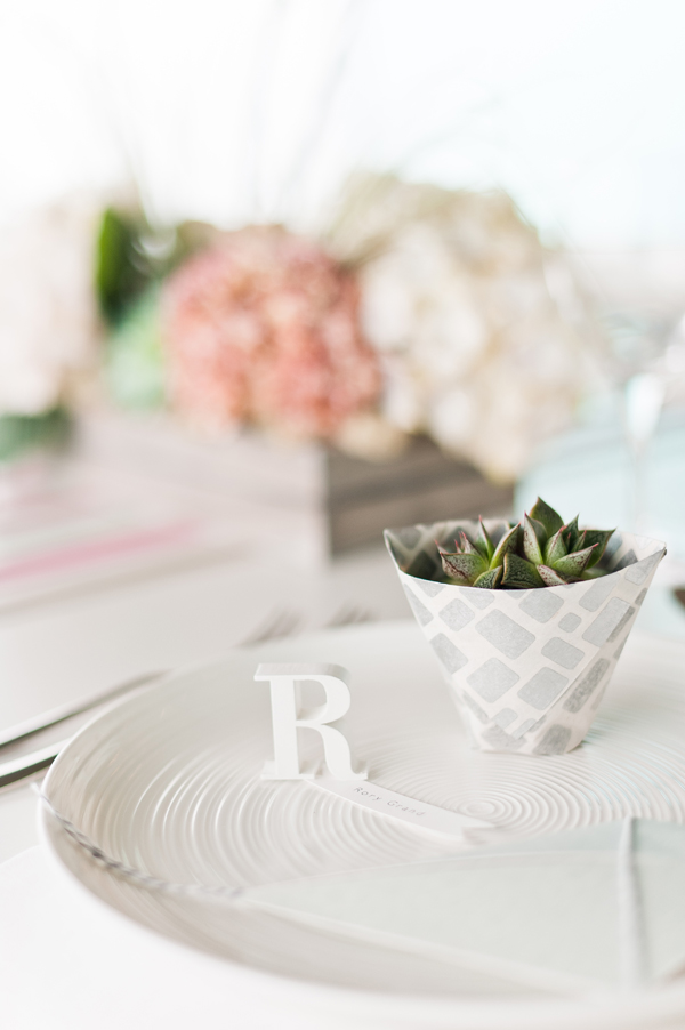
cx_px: 342
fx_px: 1429
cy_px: 515
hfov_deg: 27.0
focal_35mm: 50
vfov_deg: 39.6
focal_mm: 50
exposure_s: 1/400
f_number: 2
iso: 200
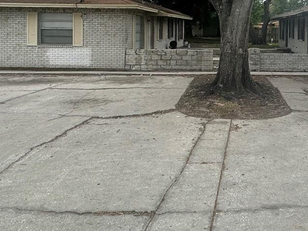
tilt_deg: -1.0
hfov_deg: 50.0
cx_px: 240
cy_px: 36
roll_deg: -0.5
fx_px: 311
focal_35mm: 35
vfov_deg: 38.6
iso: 40
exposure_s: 1/895
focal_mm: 2.22
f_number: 2.2
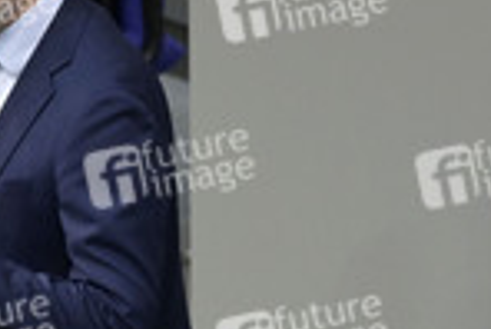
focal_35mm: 730
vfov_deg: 1.9
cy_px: -80
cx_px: -118
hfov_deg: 2.8
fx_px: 9966
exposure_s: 1/400
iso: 10000
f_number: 5.6
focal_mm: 240
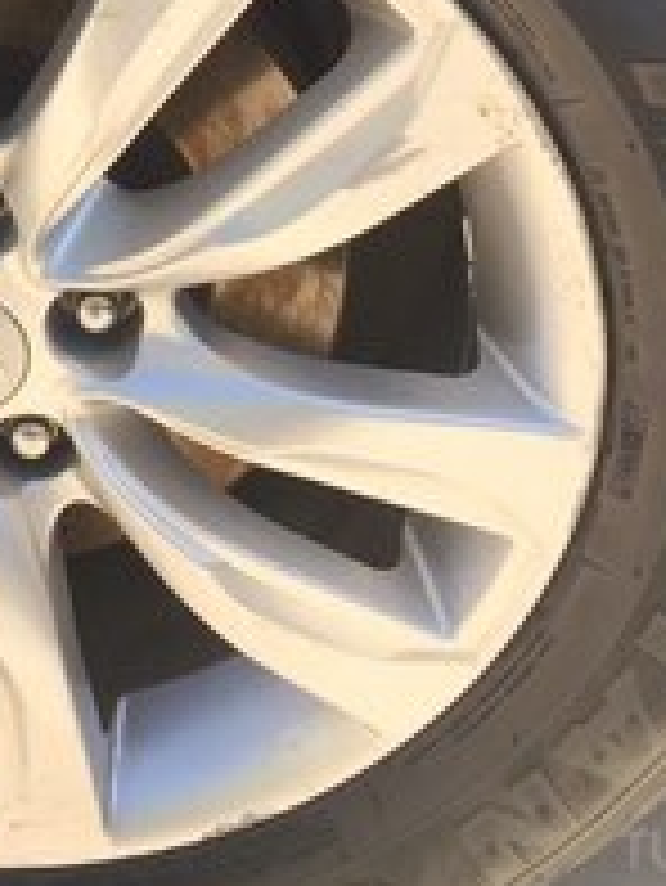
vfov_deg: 24.0
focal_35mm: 73
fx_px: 1871
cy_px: -207
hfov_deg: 19.8
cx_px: 54
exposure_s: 1/628
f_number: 2.2
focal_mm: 4.15
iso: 32
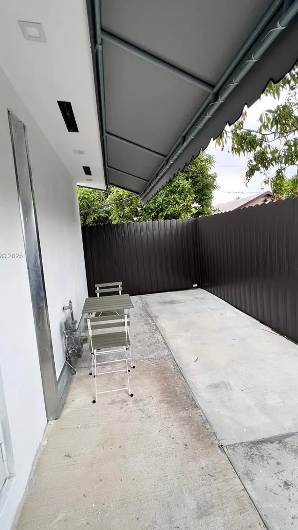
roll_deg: +5.2
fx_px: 211
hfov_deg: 70.5
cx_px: 146
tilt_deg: -3.2
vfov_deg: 103.0
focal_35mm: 15
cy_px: 256
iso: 100
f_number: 1.8
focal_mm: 1.57
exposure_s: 1/120
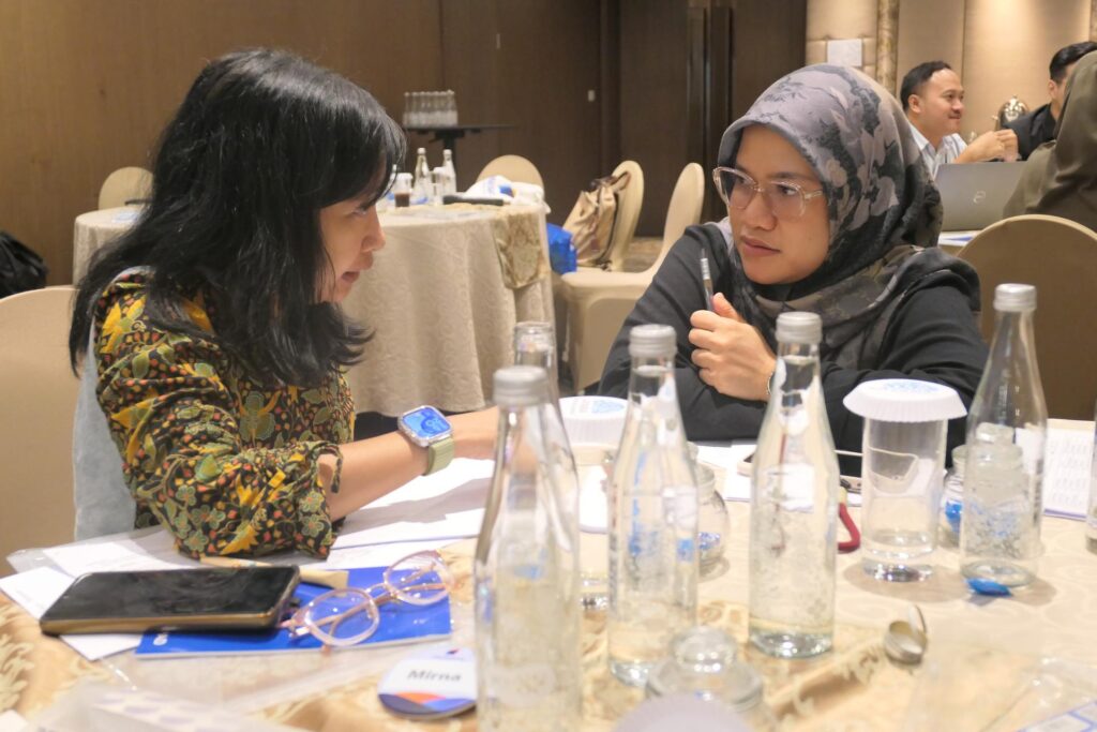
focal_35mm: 40
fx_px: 1219
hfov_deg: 48.5
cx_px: 548
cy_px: 366
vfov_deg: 33.4
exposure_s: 1/60
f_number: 2.8
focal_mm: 14.6
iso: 1600
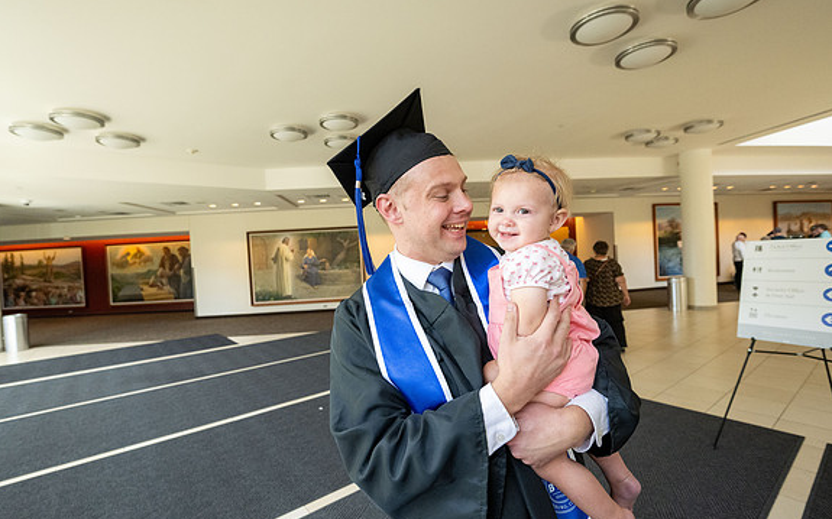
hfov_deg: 91.1
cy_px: 264
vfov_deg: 65.0
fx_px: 408
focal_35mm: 18
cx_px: 414
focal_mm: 17.5
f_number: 4
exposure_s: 1/500
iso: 4000
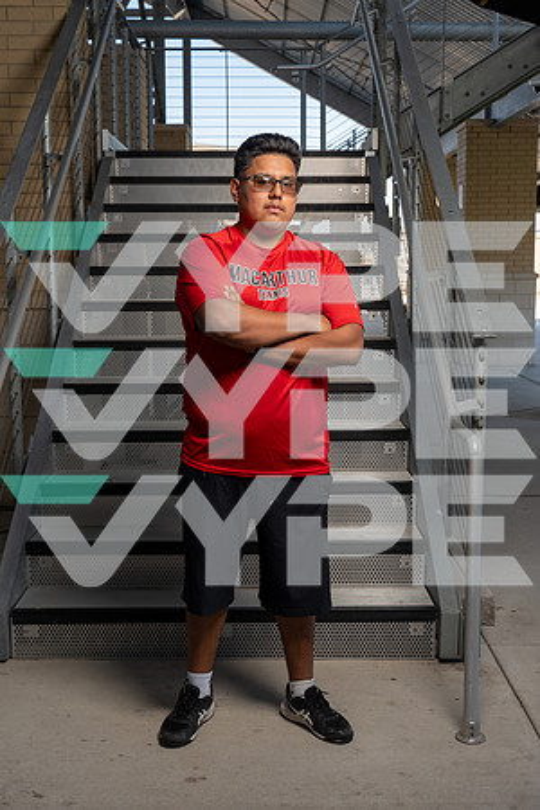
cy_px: 405
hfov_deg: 28.1
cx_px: 270
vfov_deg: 41.1
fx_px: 1080
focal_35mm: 48
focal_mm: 48
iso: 250
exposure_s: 1/250
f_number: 8
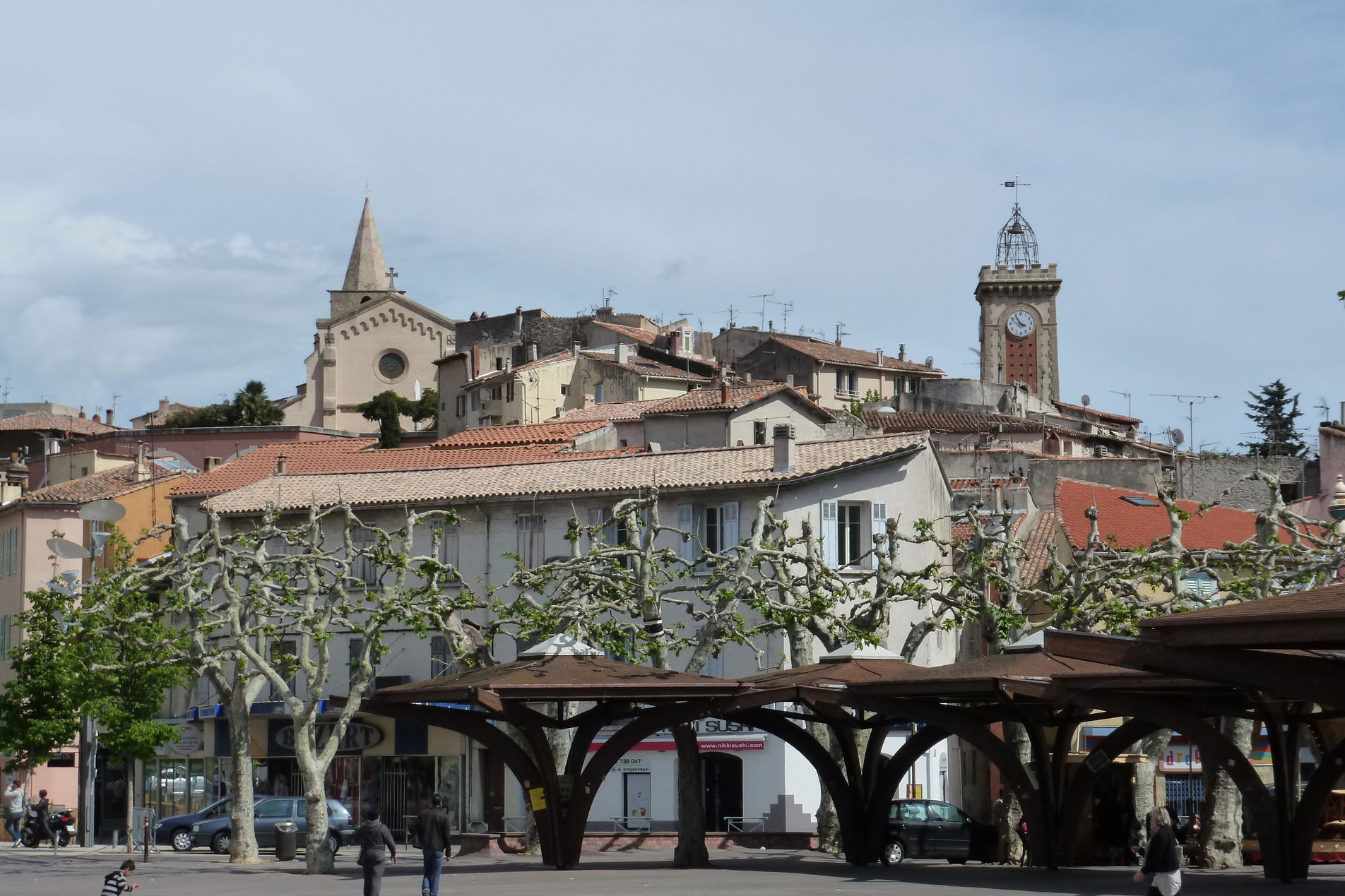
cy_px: 470
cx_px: 676
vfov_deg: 15.9
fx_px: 3213
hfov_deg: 23.6
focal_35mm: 86
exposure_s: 1/640
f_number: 5.6
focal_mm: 14.8
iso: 160
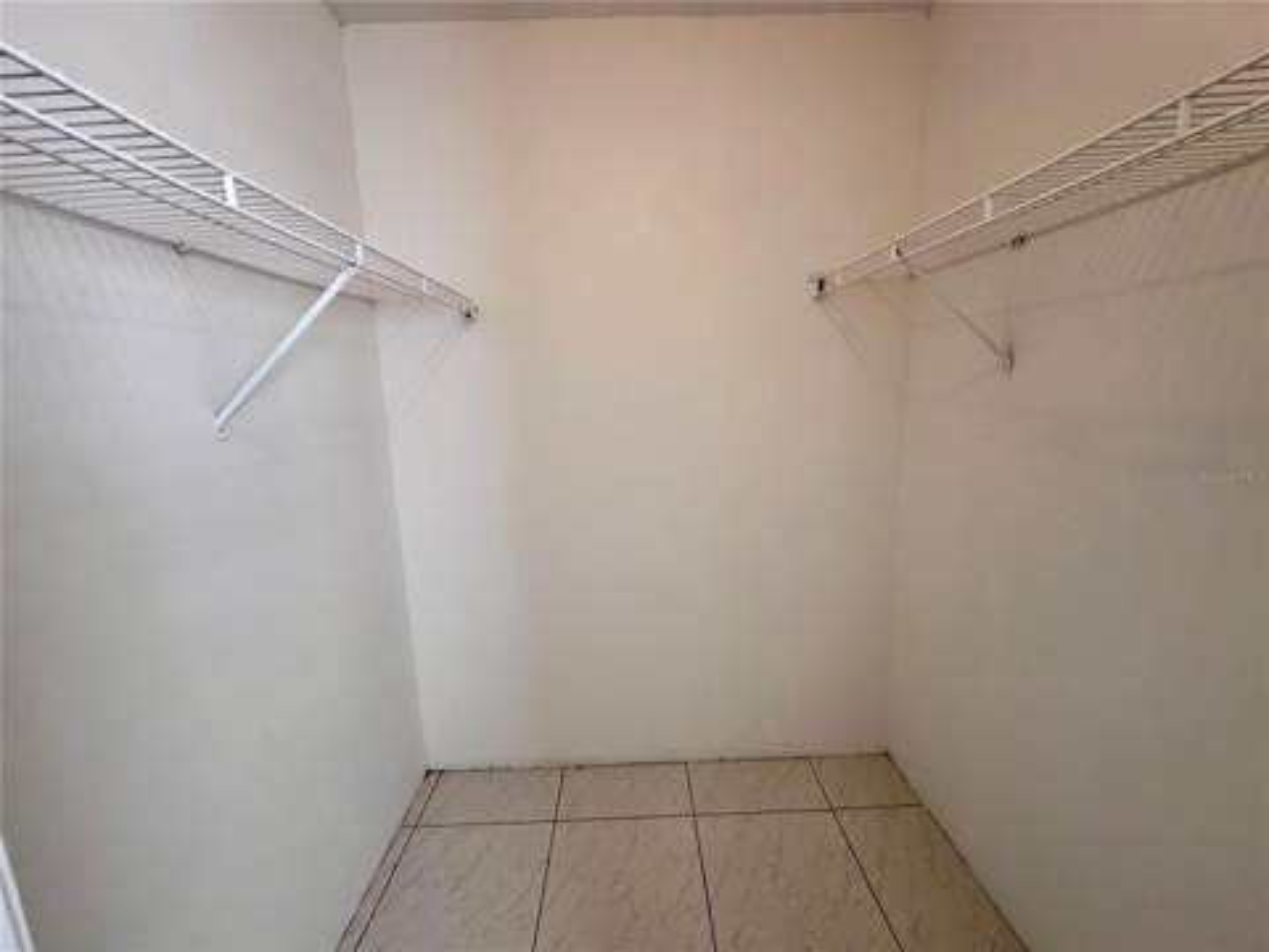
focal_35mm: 14
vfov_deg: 85.7
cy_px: 476
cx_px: 634
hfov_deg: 102.1
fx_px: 513
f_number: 2.2
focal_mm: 2.22
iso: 50
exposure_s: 1/99
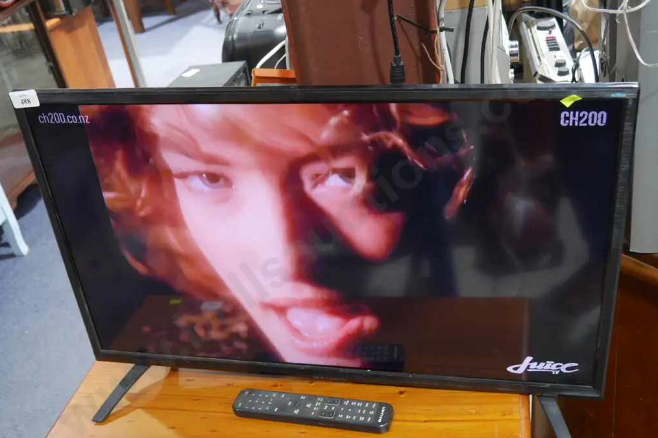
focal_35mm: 42
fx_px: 768
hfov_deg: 46.4
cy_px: 231
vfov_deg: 31.9
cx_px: 330
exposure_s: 1/60
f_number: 4.5
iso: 2000
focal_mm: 20
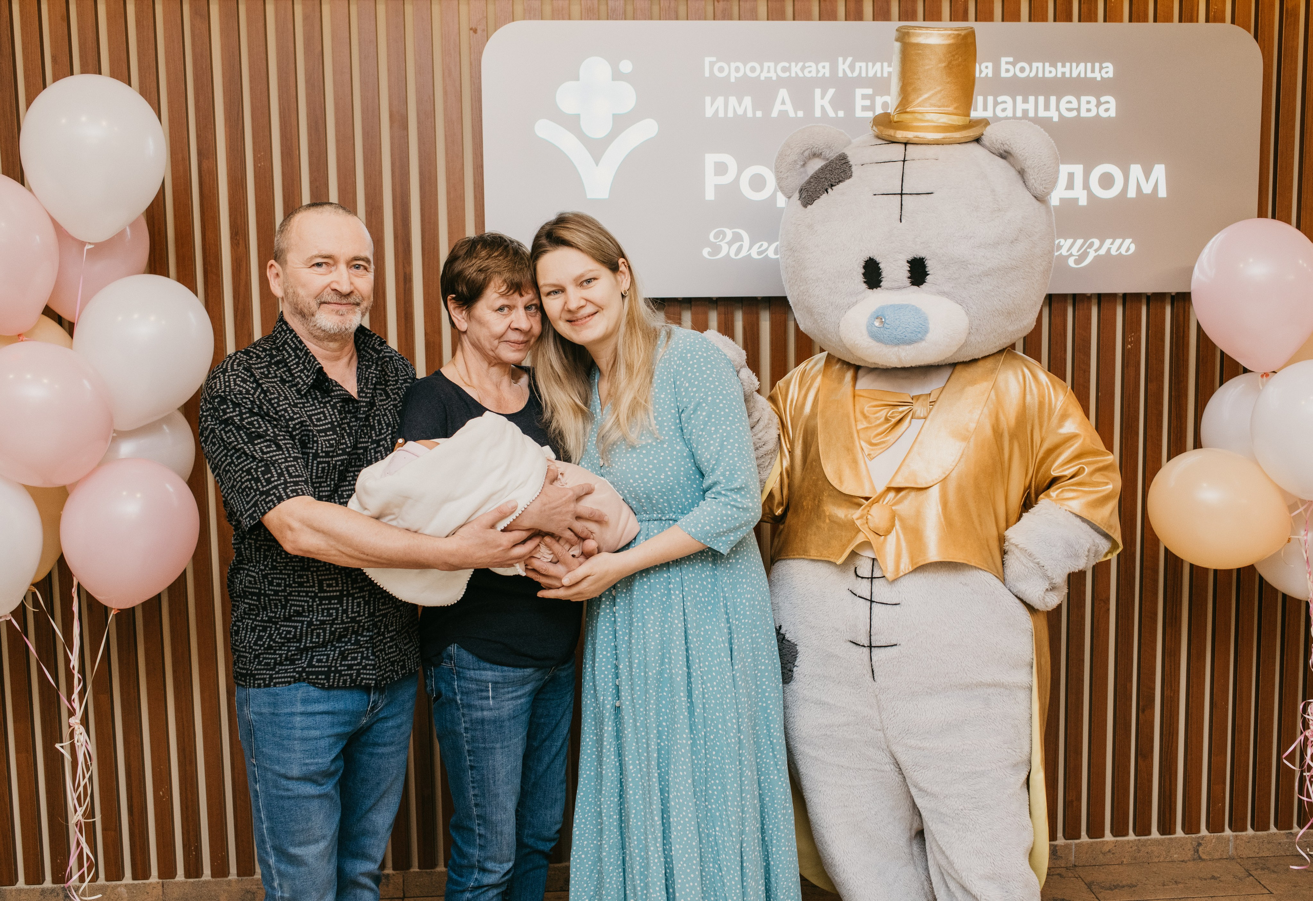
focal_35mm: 38
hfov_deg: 50.9
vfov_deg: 36.1
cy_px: 450
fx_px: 1380
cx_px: 681
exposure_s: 1/160
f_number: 4
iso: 400
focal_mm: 35
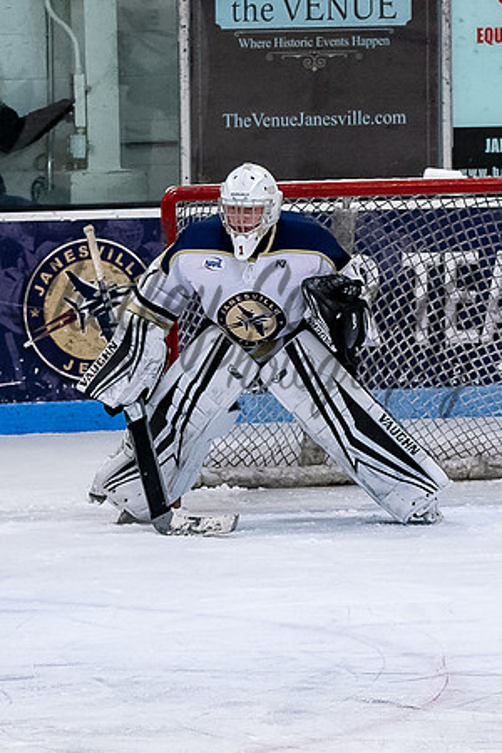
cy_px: 311
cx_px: 232
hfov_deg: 2.9
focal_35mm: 468
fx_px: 9780
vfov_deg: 4.4
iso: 1800
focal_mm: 105
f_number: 3.5
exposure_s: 1/800
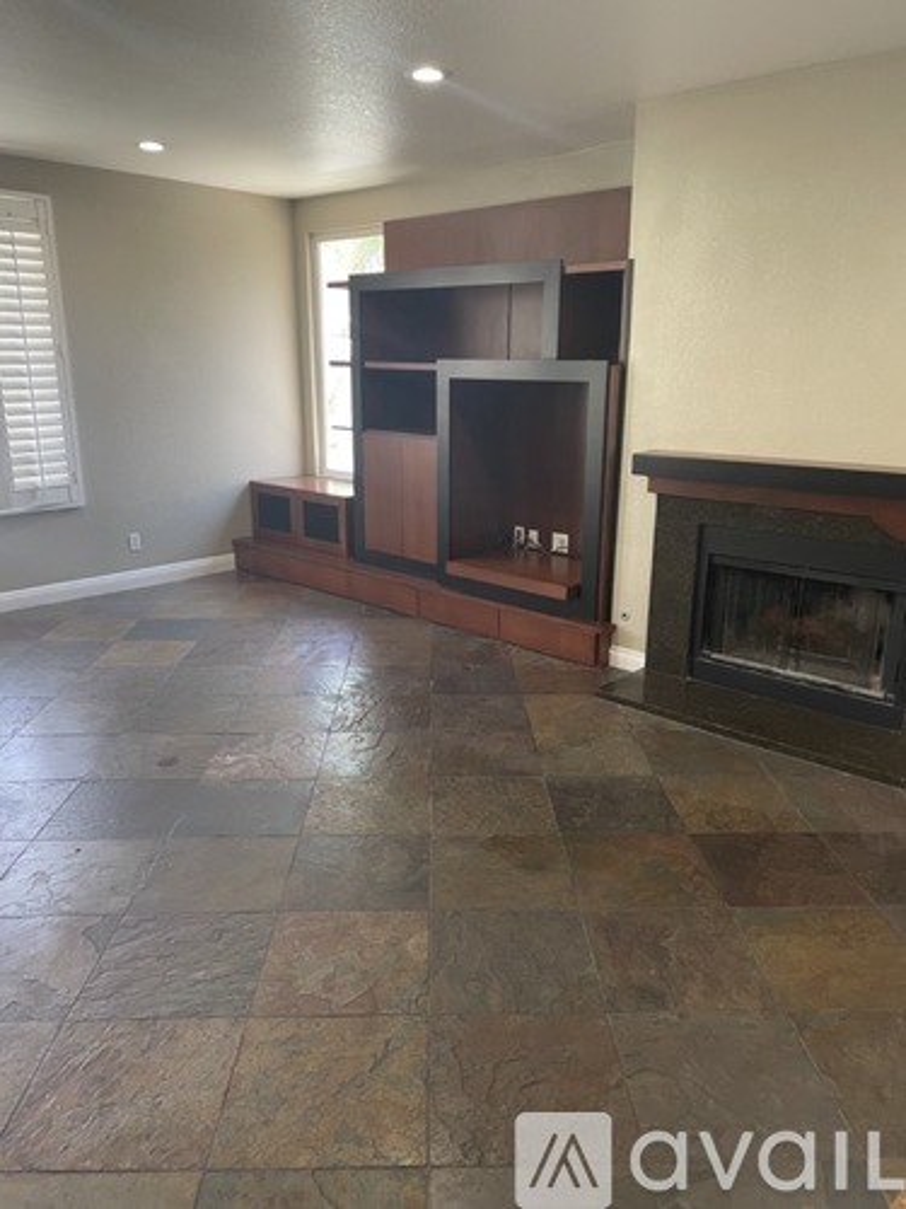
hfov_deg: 53.1
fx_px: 907
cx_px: 453
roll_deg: -0.4
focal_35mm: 26
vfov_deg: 67.3
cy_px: 604
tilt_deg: -14.9
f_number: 1.6
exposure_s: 1/60
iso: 125
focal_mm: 4.2
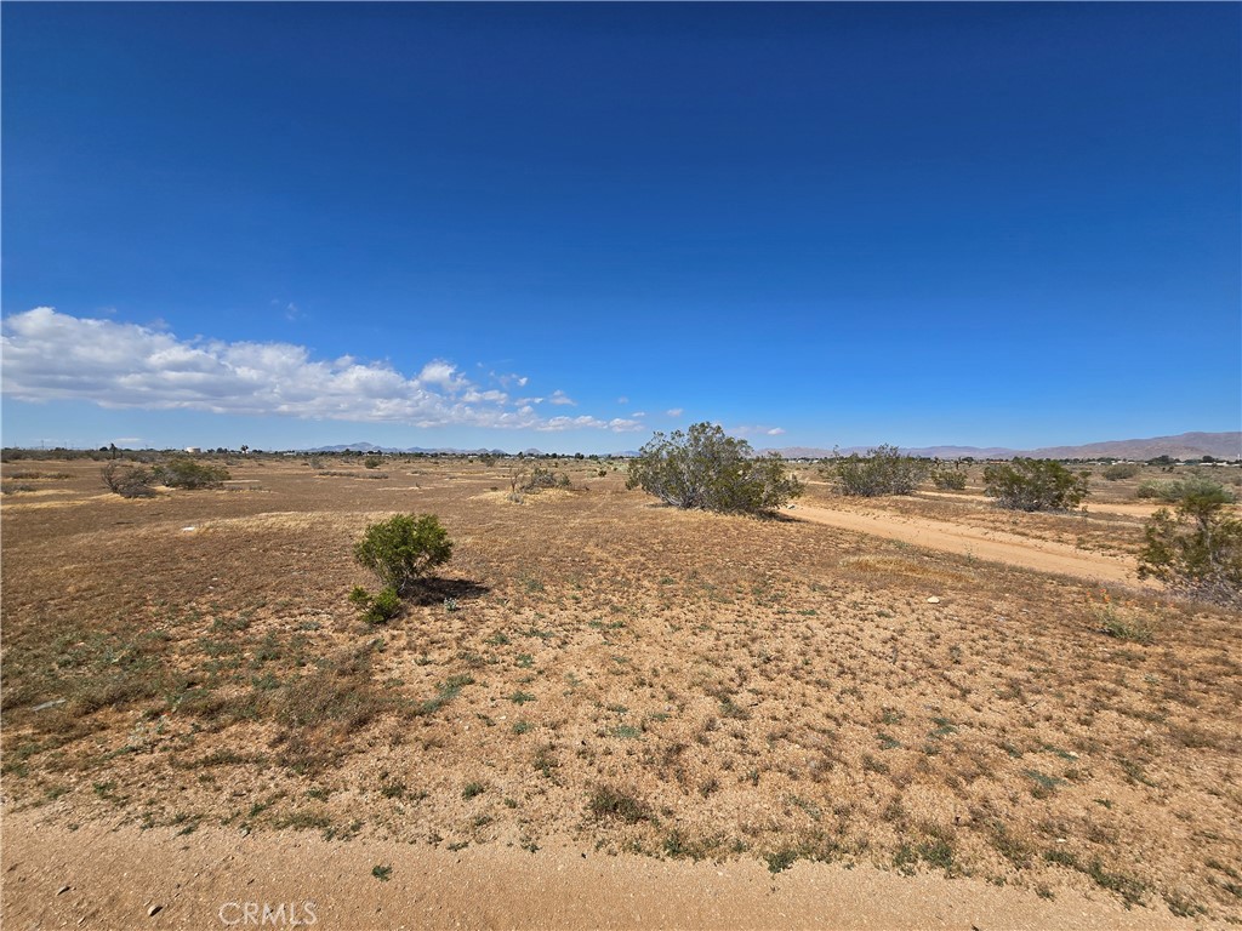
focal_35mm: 13
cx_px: 621
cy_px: 466
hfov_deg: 106.2
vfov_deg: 89.9
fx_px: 466
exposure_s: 1/3067
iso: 50
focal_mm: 2.2
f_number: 2.2
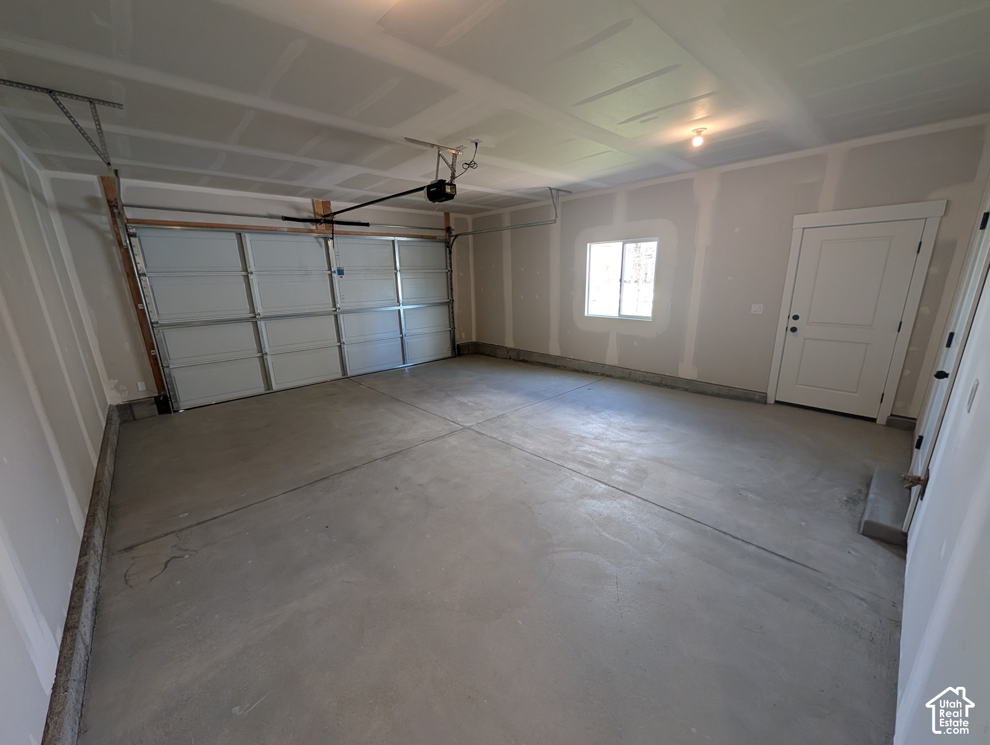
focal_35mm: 12
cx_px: 495
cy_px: 372
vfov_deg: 94.6
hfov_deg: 110.5
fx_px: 344
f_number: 1.7
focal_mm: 2.02
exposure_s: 1/120
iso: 76
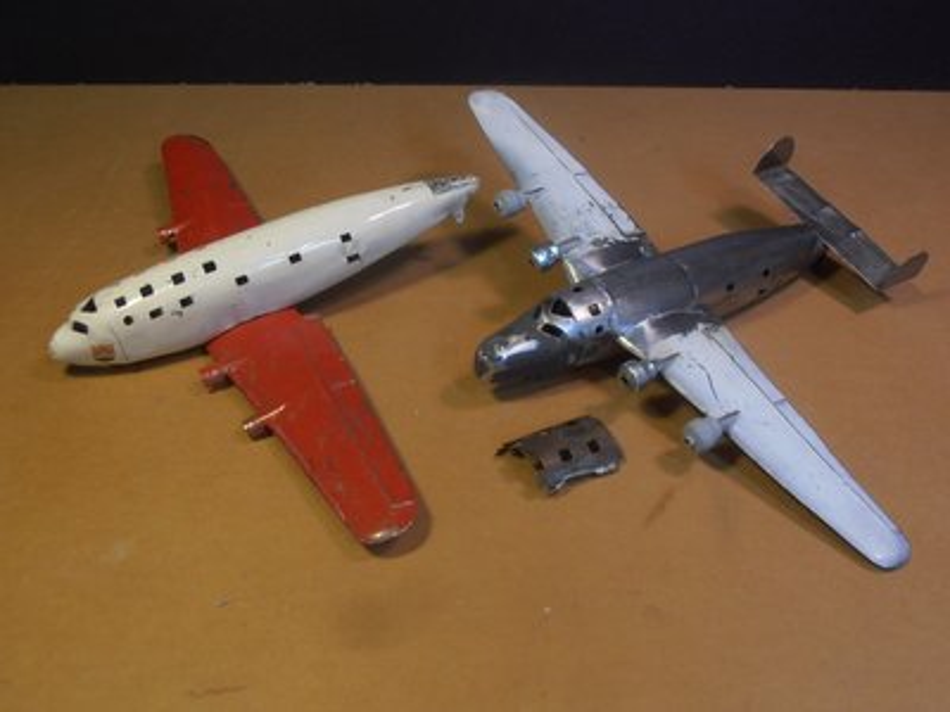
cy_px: 356
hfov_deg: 50.1
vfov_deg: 38.7
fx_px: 1015
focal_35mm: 37
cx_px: 475
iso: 125
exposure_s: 1/30
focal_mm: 6.61
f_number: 3.9
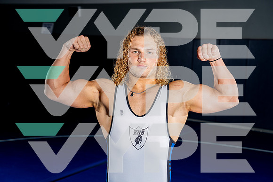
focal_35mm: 57
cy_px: 91
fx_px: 432
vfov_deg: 23.8
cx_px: 136
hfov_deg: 35.0
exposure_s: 1/250
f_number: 4
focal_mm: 57
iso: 125
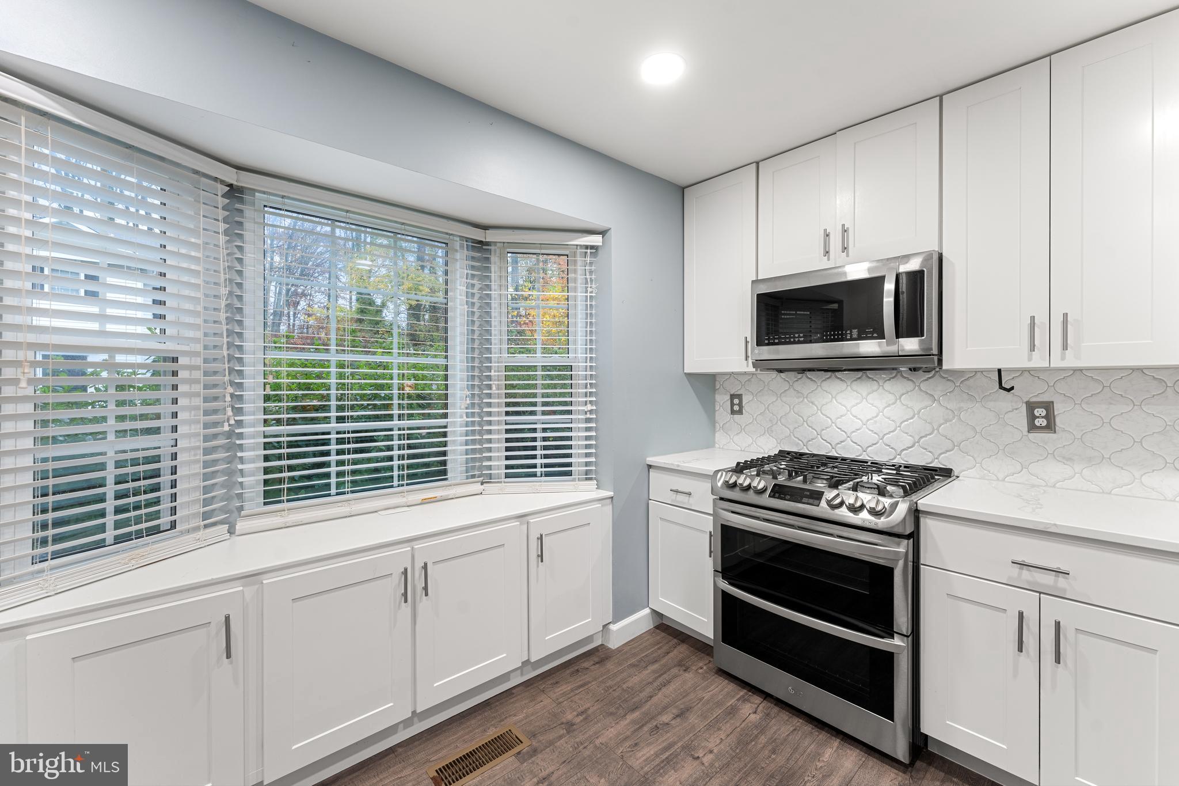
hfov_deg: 104.3
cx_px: 590
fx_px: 458
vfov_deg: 81.2
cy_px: 393
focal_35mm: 14
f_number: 8
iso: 500
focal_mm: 14
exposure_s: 1/5
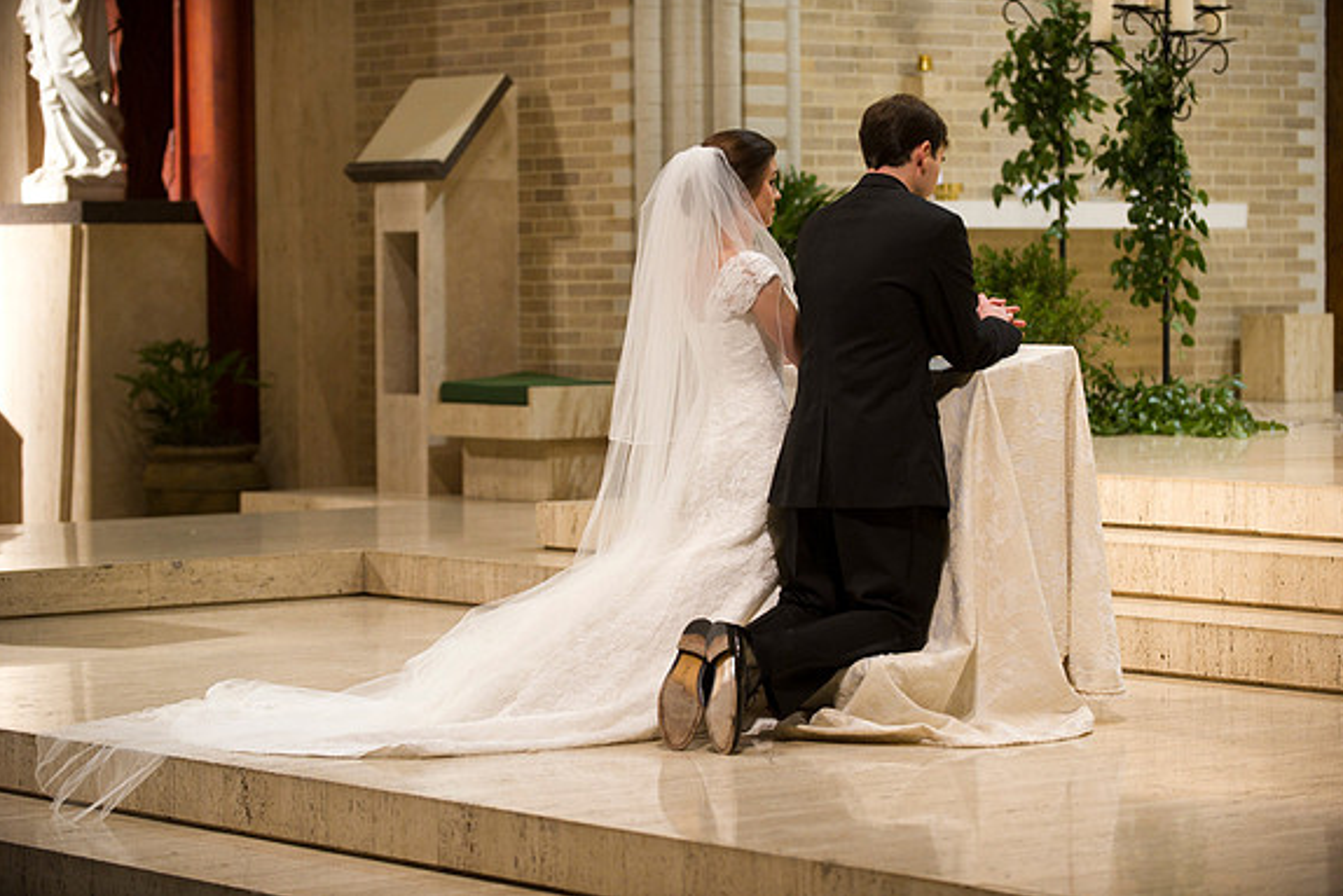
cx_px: 672
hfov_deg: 18.4
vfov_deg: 12.3
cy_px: 447
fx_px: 4142
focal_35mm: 111
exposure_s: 1/80
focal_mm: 110
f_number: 2.8
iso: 1600
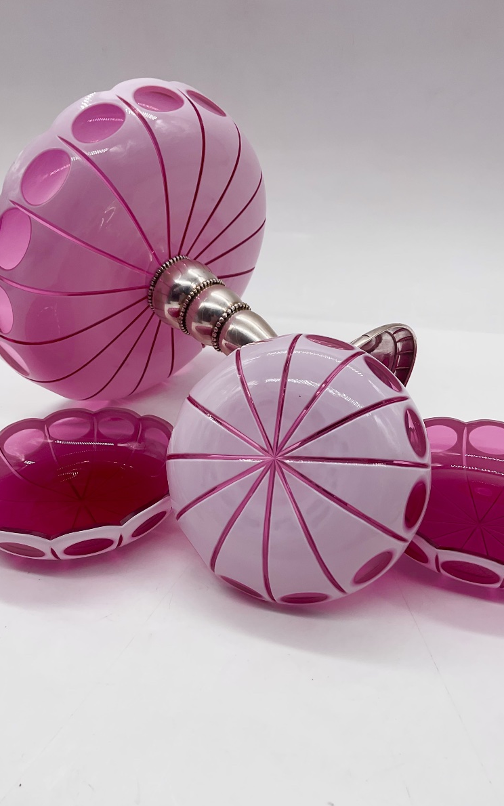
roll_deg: +2.4
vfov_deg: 61.2
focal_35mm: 31
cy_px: 404
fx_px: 681
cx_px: 228
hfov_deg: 40.6
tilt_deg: -28.9
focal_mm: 3
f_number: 1.8
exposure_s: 1/403
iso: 16
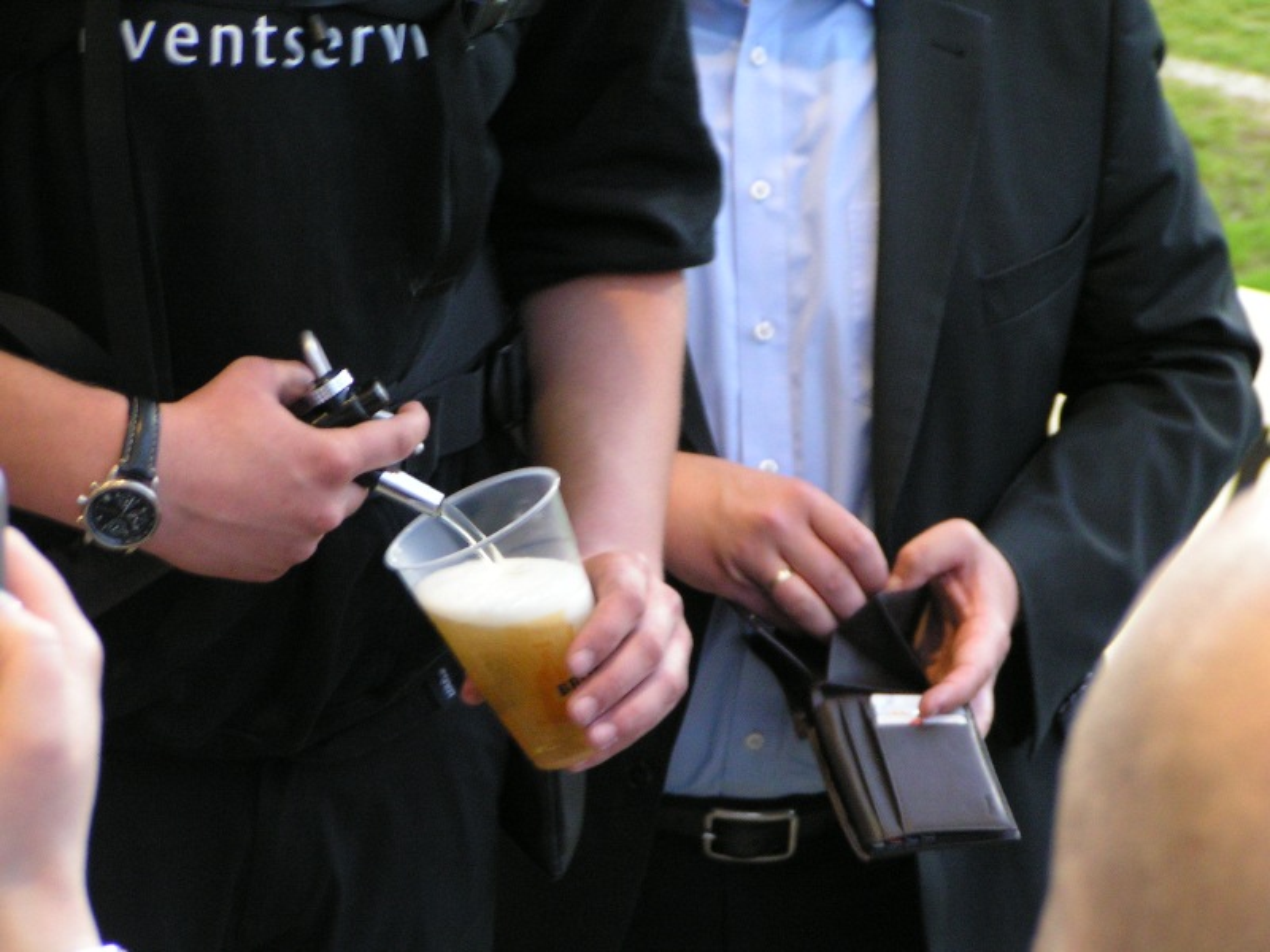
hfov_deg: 12.0
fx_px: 6017
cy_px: 476
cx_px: 635
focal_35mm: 164
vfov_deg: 9.1
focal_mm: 25.1
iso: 200
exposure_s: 1/15
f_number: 3.5
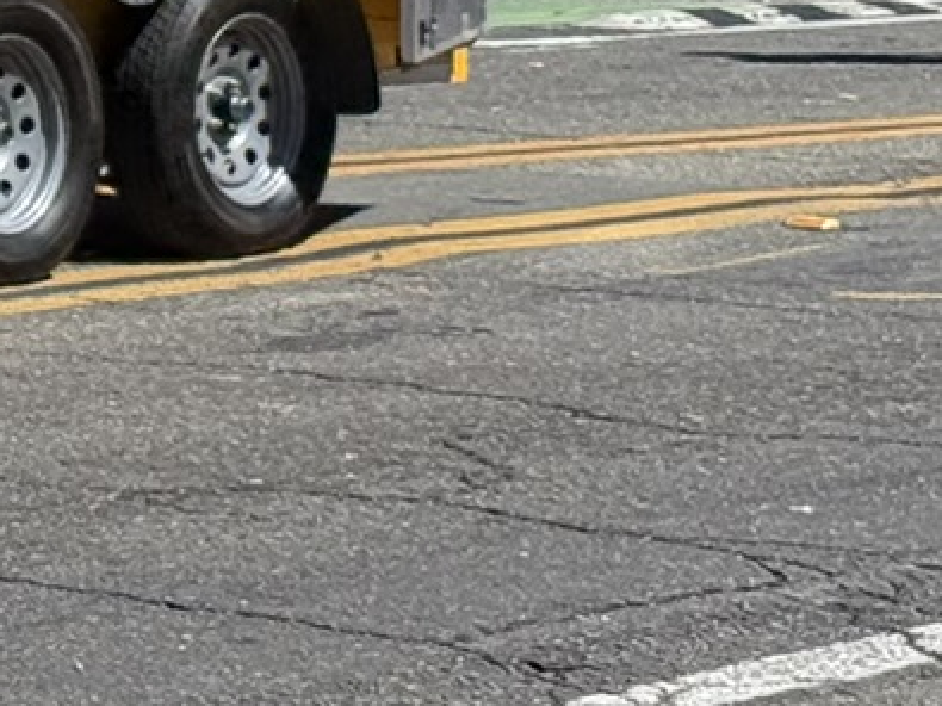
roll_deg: +0.1
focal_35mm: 249
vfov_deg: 5.9
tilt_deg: -1.6
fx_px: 6774
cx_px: -1479
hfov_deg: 7.4
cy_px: -262
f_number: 1.78
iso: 64
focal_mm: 6.76
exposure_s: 1/4098
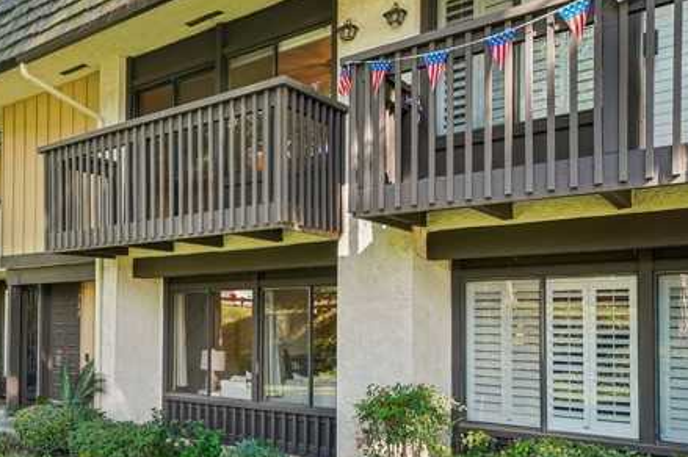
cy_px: 304
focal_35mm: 35
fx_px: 668
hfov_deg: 52.9
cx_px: 204
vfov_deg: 37.4
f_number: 8
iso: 400
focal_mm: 24
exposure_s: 1/30
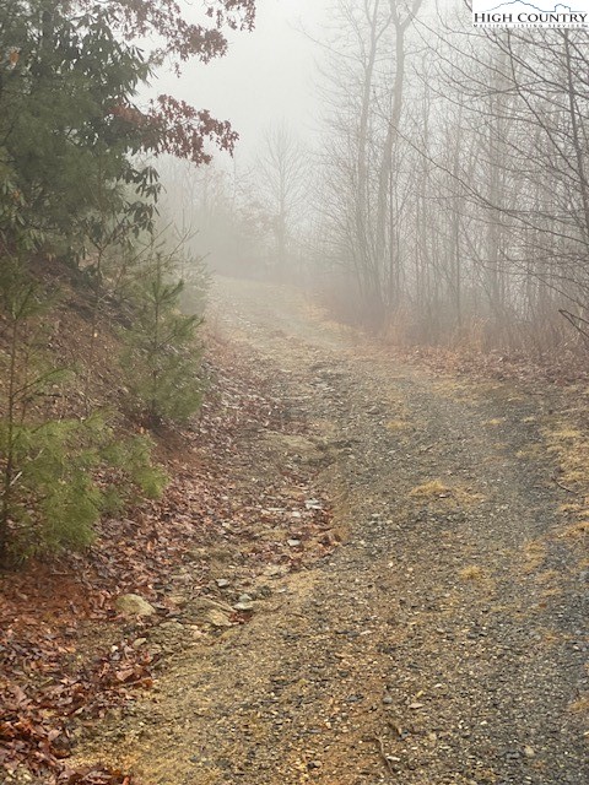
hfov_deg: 28.0
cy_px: 392
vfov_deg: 36.8
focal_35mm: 52
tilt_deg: +6.3
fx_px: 1180
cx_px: 294
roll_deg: -2.3
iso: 64
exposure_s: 1/122
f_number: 2
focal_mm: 6
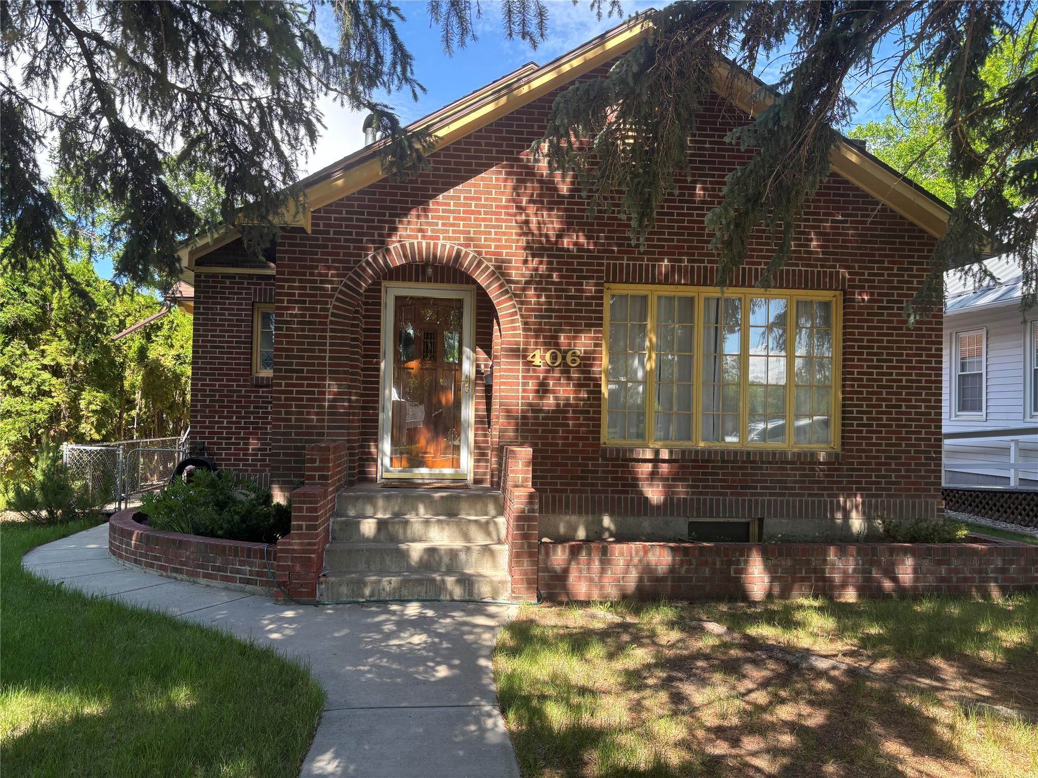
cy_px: 389
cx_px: 519
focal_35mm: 26
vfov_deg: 53.1
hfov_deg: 67.3
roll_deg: -1.4
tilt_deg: +2.1
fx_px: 780
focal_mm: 5.96
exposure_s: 1/439
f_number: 1.6
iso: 50
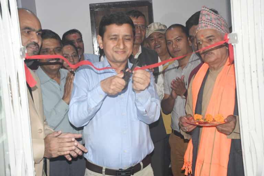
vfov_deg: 26.0
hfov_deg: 38.2
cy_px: 88
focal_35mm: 52
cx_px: 132
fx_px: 381
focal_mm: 35
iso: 3200
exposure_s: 1/160
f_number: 4.5
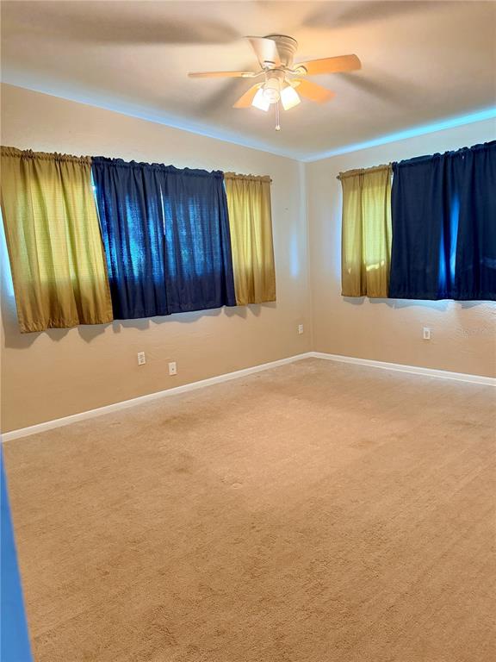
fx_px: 459
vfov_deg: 71.6
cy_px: 331
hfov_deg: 56.8
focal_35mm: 24
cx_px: 248
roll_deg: +3.0
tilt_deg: -9.0
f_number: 1.78
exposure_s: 1/60
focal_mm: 6.76
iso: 500
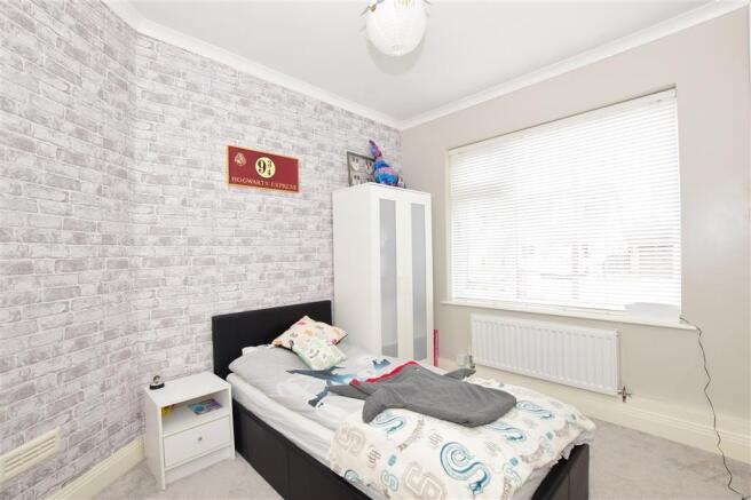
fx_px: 313
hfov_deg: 100.4
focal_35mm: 15
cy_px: 250
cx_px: 376
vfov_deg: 77.3
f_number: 16
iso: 500
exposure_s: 1/5
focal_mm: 10
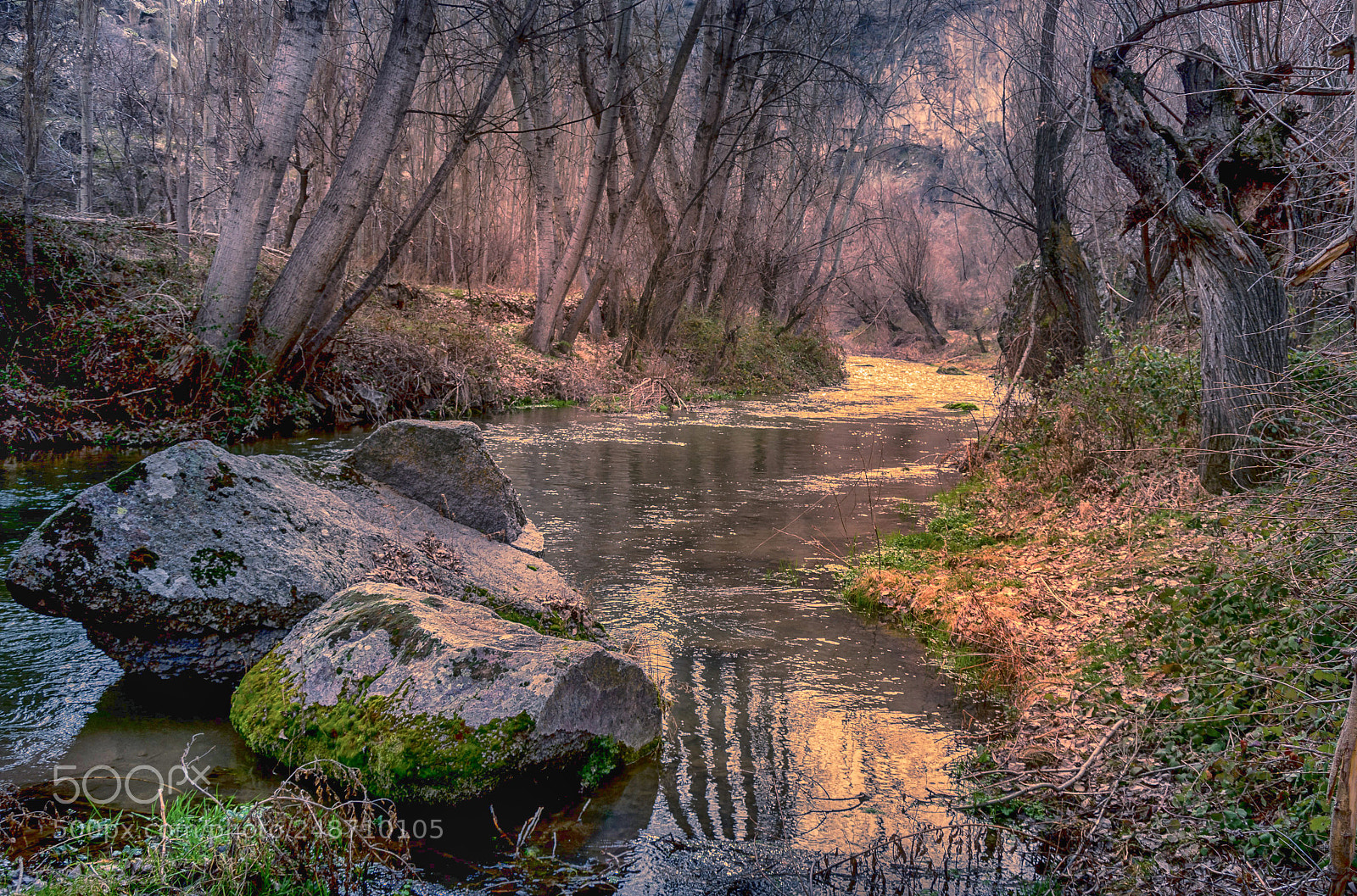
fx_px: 1353
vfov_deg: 36.7
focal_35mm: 36
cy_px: 448
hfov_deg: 53.3
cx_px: 678
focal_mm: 24
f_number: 7.1
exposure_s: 1/125
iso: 100
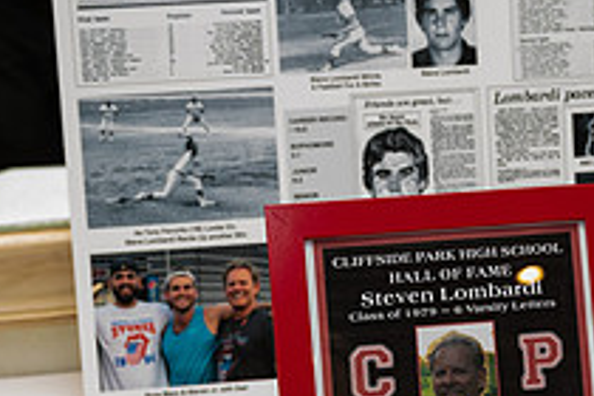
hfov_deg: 23.3
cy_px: 260
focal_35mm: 87
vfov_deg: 15.7
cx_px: 368
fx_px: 1435
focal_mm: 31.5
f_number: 3.2
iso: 1600
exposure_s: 1/200
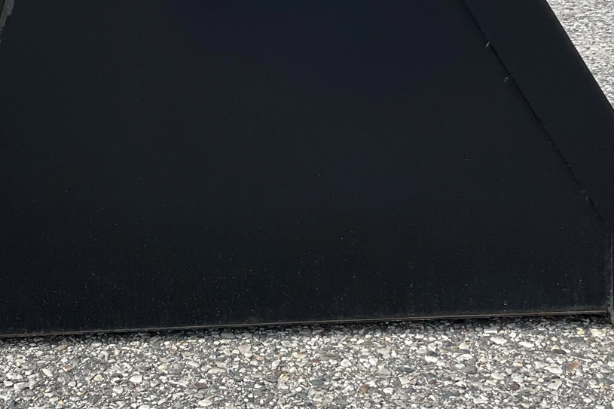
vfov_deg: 18.3
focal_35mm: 74
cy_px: 114
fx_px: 1262
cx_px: 223
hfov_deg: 27.2
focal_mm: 3
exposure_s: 1/869
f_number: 1.8
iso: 25
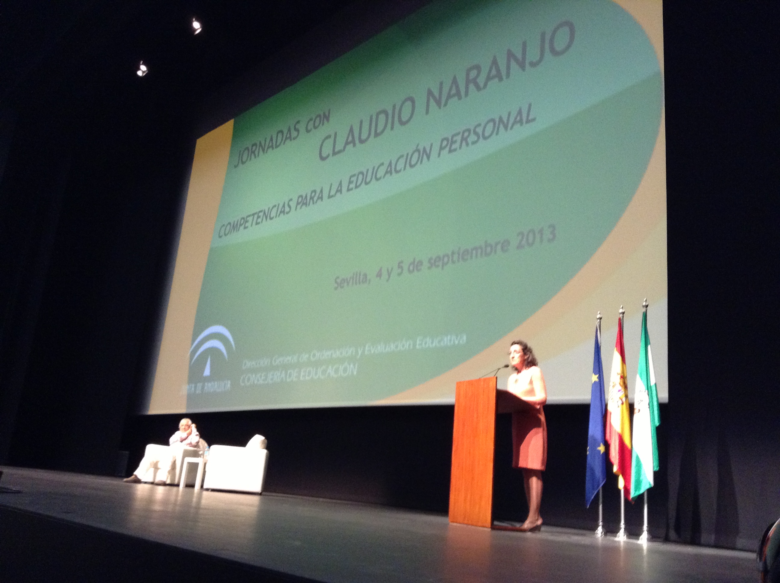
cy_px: 292
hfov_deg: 55.4
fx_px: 742
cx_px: 390
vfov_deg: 42.8
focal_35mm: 33
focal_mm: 3.3
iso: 250
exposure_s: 1/15
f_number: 2.4
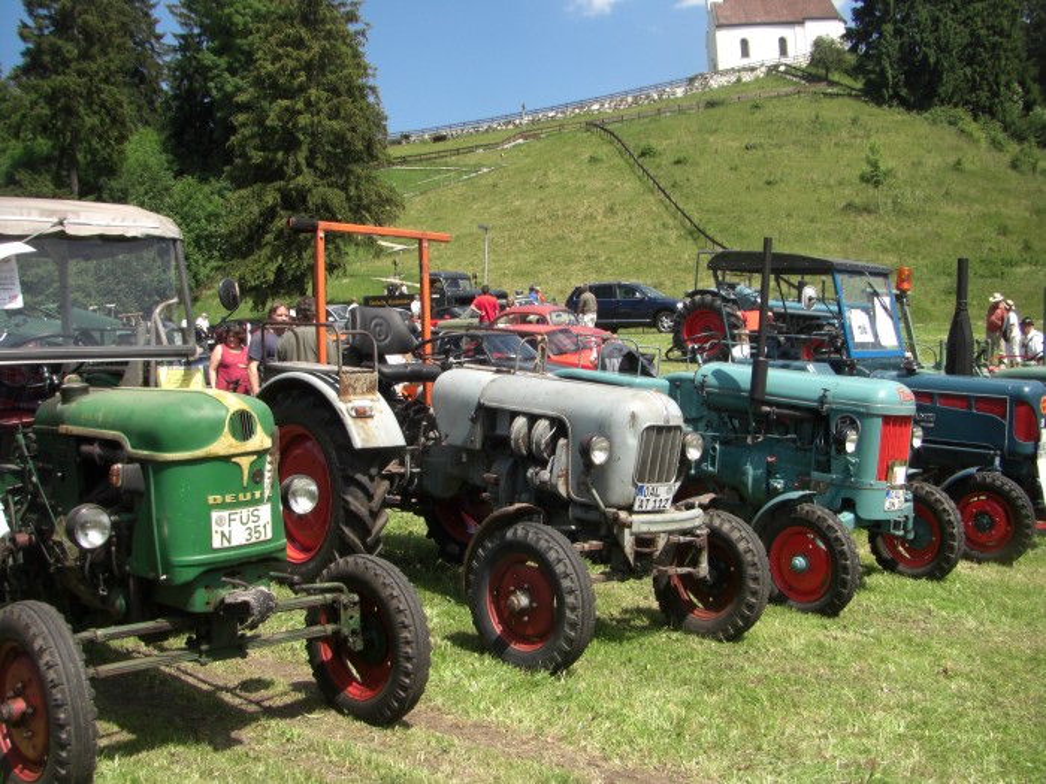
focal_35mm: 38
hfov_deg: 49.0
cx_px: 523
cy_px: 392
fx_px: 1148
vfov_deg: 37.7
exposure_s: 1/250
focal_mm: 6.3
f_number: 4.6
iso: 64
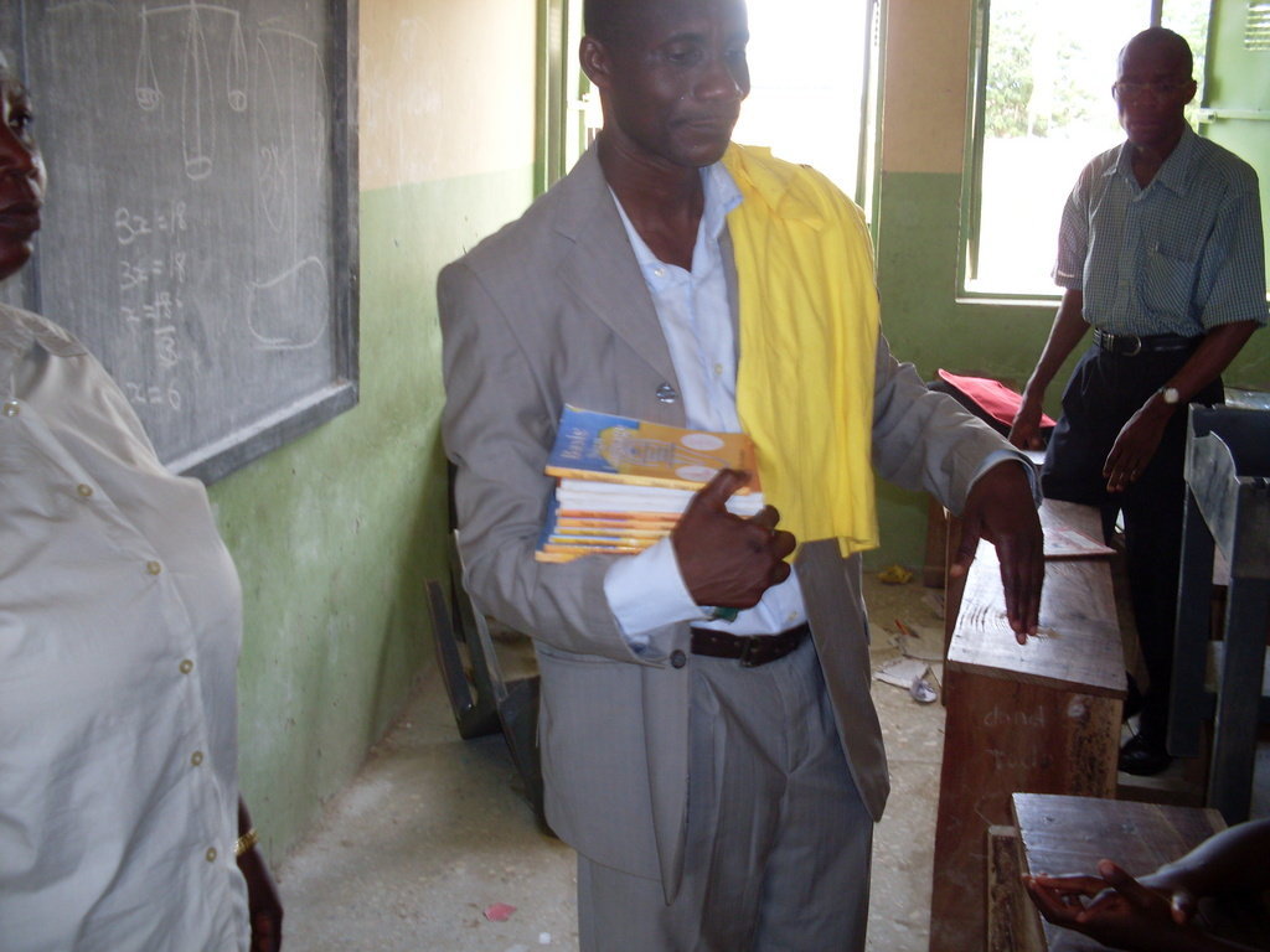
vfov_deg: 37.7
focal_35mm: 38
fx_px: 1394
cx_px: 635
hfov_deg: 49.0
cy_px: 476
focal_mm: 6.3
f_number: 2.8
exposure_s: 1/45
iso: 100
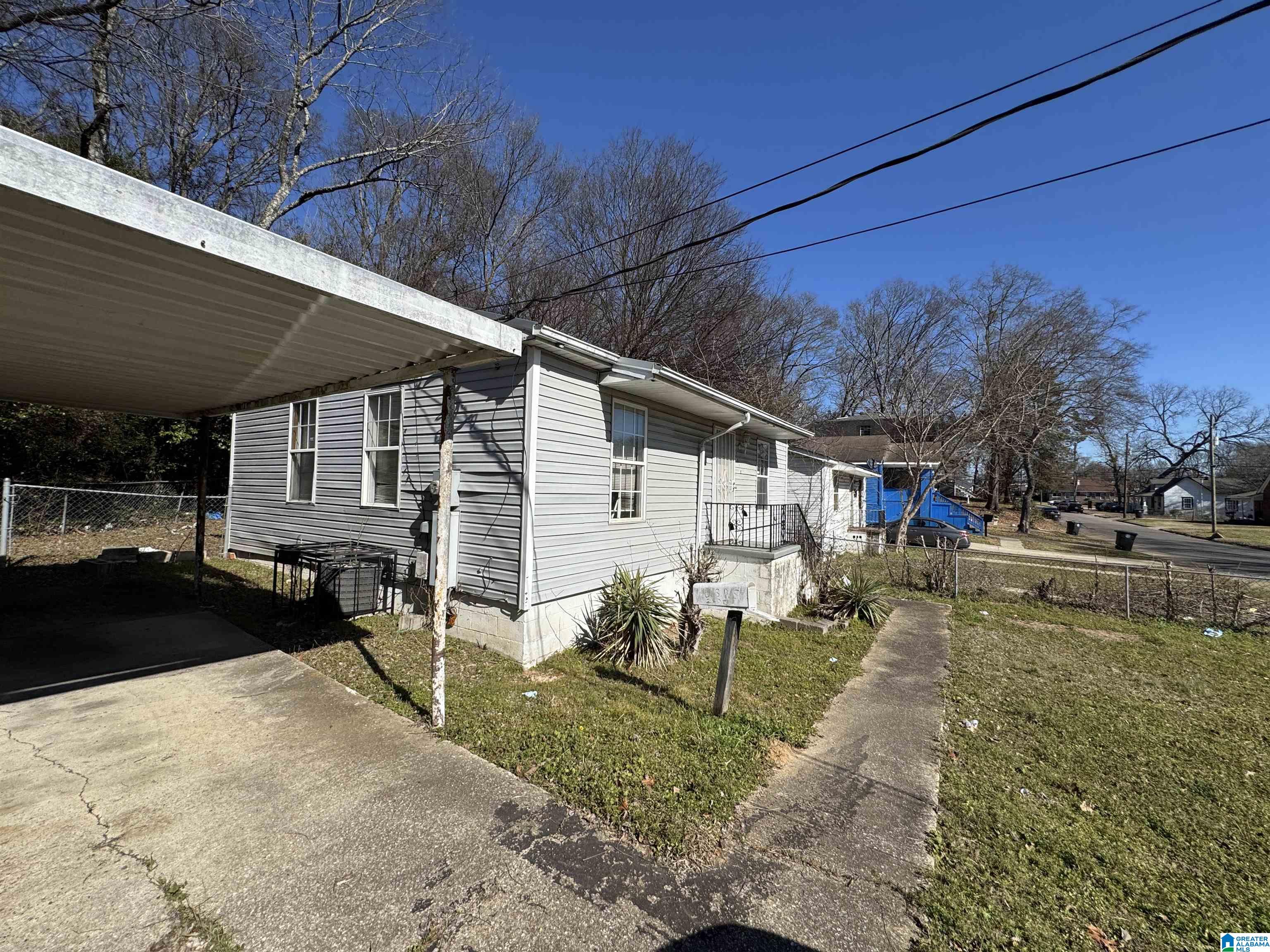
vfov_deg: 85.7
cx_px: 635
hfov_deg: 102.1
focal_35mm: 14
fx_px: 514
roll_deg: -1.7
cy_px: 476
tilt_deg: +1.9
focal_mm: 2.22
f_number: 2.2
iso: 50
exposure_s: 1/3546
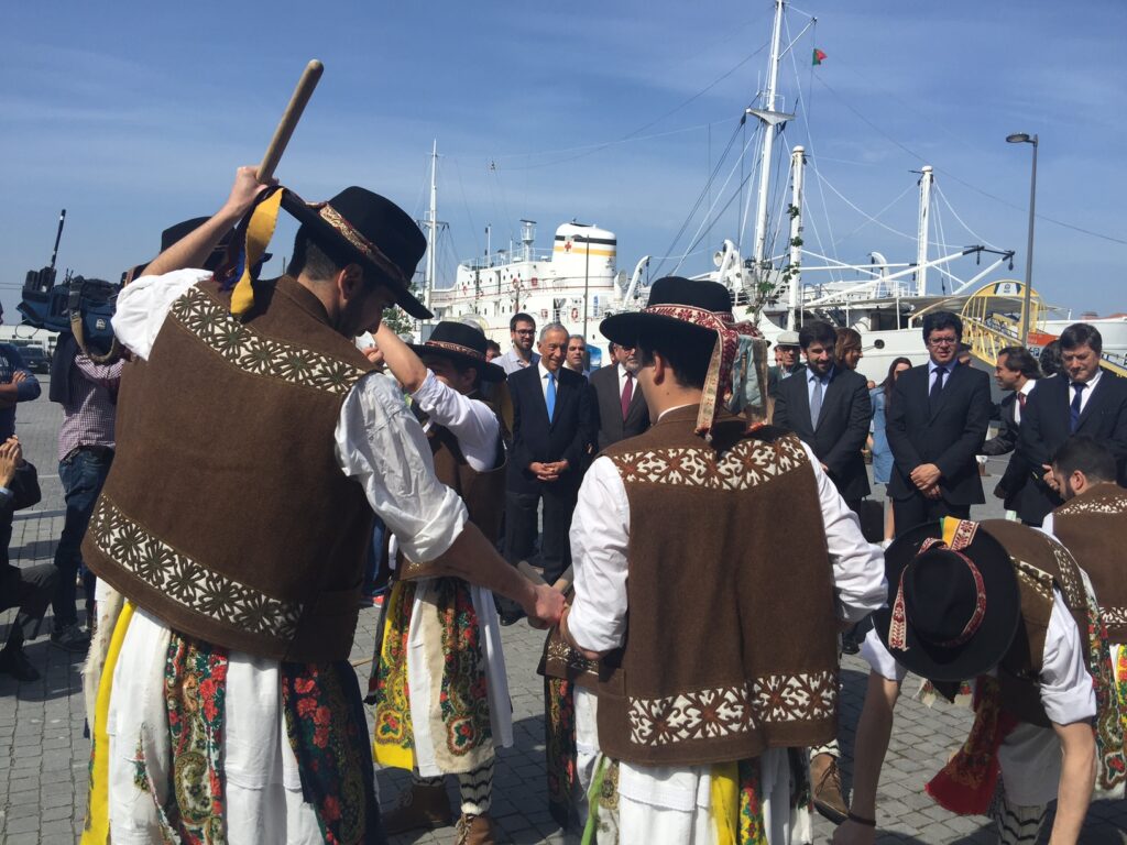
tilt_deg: -1.0
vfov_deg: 48.2
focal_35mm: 29
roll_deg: -2.4
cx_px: 564
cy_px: 422
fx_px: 944
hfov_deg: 61.7
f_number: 2.2
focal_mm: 4.15
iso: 32
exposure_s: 1/2475
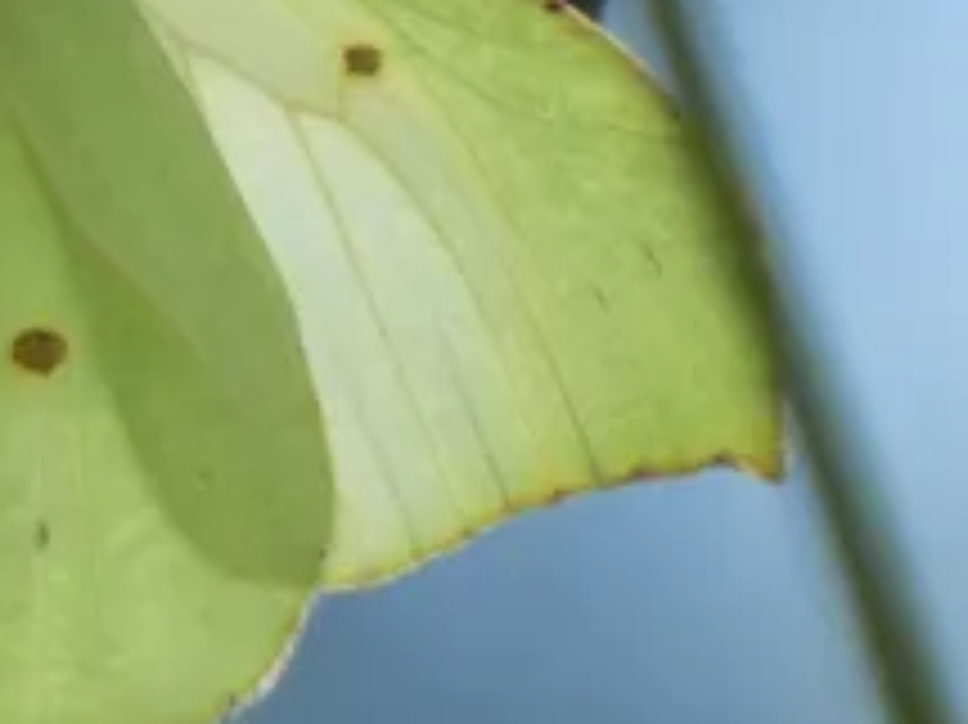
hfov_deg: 1.1
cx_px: 86
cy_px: 94
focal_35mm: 1742
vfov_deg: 0.9
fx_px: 48686
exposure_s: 1/320
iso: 80
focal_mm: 104.7
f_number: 5.6
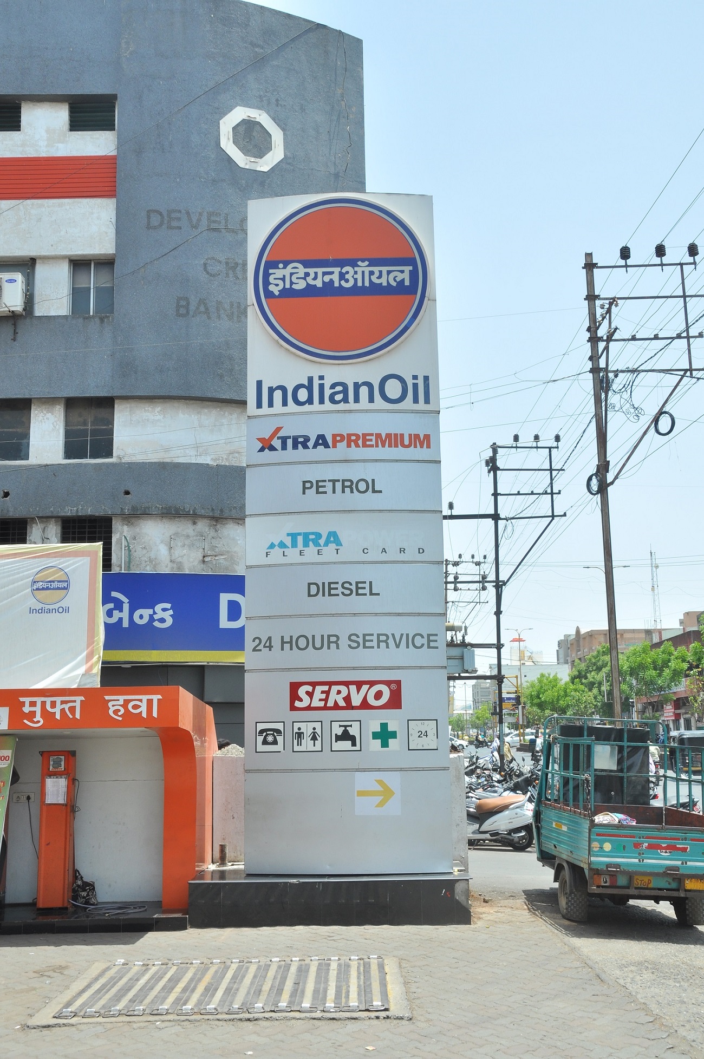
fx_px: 1102
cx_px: 352
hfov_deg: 35.4
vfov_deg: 51.3
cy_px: 530
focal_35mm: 38
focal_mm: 25
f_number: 11
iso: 200
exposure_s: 1/125
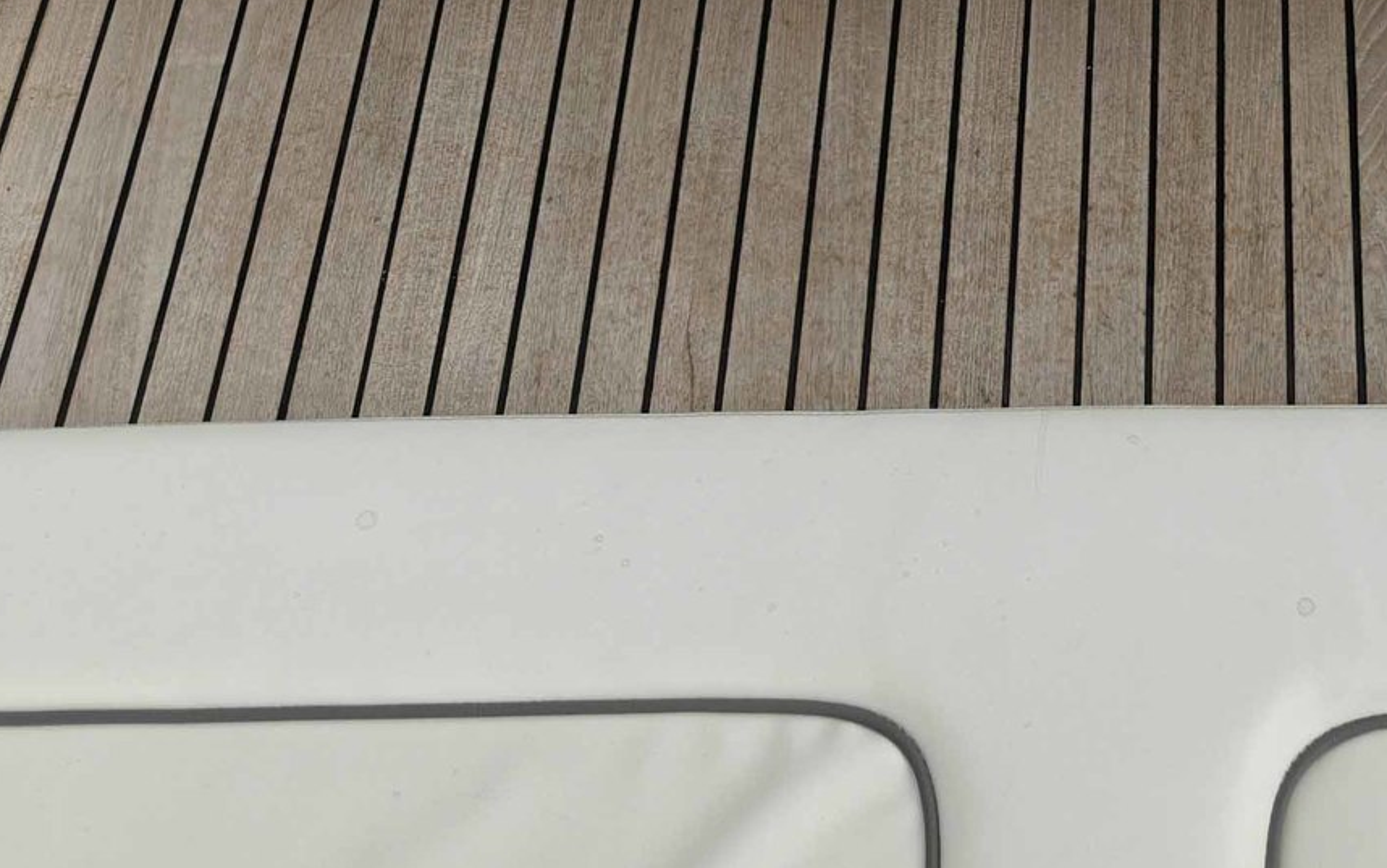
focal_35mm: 71
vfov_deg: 16.8
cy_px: -403
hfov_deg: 27.8
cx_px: 1261
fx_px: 2685
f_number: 1.6
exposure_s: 1/1146
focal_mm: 6.06
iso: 50
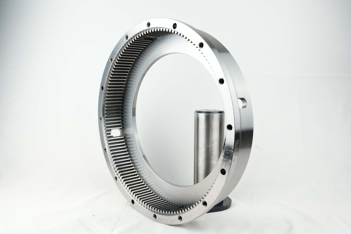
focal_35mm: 35
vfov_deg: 37.9
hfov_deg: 54.4
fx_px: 341
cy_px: 117
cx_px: 176
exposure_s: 1/640
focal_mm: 35
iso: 2000
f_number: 9
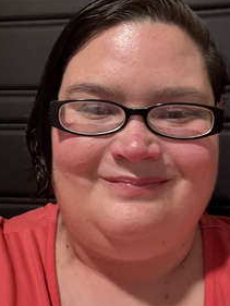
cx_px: 132
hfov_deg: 35.1
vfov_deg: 45.3
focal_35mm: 41
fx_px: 363
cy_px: 110
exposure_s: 1/30
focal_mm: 2.69
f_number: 1.9
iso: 500
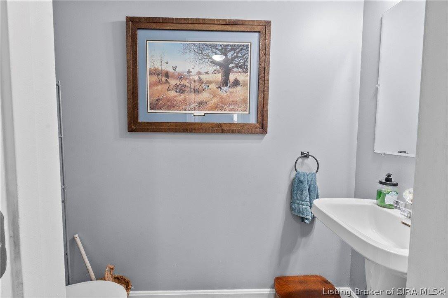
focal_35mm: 15
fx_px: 187
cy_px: 149
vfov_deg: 77.3
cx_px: 224
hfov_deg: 100.4
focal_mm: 10
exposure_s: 1.6
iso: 400
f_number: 14
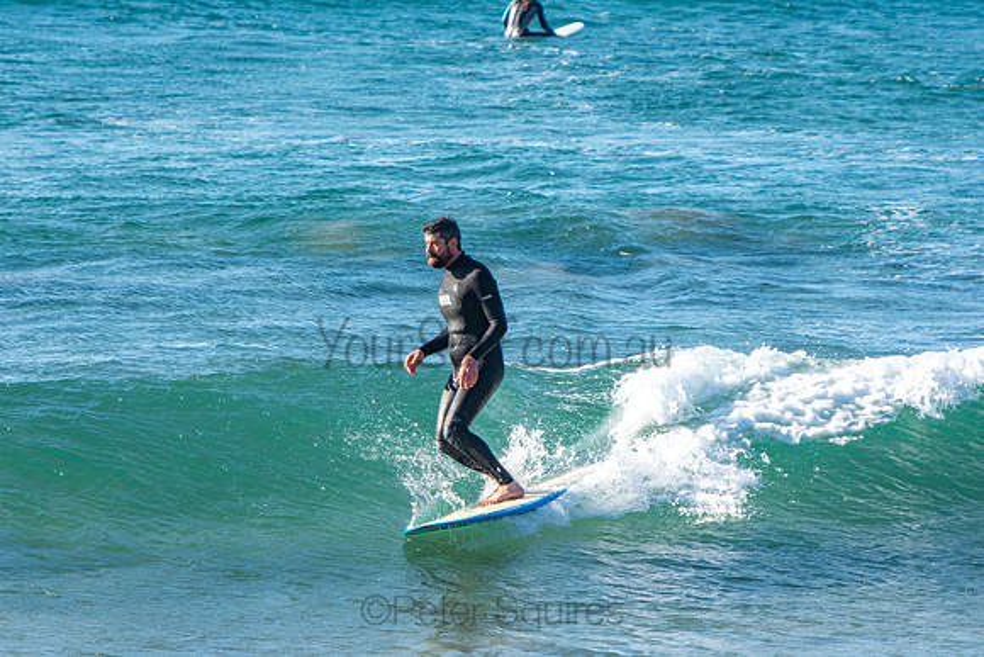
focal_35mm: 390
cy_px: 328
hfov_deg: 5.3
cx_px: 492
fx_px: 10662
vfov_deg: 3.5
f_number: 5.6
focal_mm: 260
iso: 450
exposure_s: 1/1250
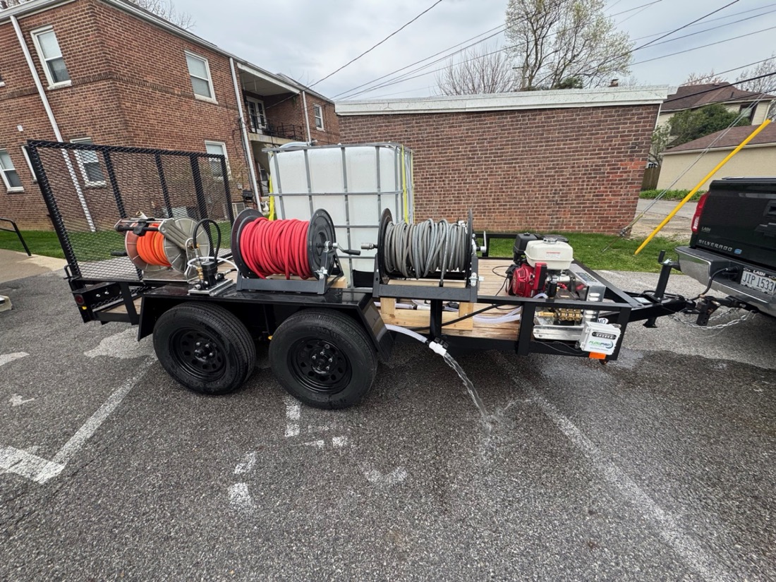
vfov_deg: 85.7
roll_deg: +3.3
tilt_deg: -18.8
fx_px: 314
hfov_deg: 102.1
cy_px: 291
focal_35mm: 14
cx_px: 388
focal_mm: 2.22
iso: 40
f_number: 2.2
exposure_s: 1/121
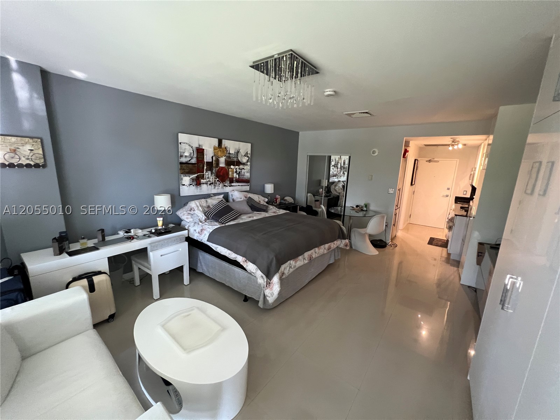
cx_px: 280
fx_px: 210
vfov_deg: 89.9
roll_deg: -3.4
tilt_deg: -8.6
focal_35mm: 13
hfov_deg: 106.2
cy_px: 210
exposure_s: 1/60
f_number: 1.8
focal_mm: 1.57
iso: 500
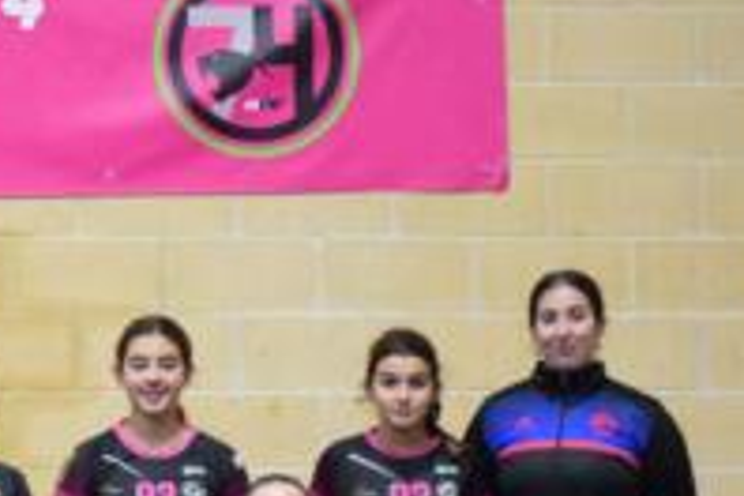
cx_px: -79
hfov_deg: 9.8
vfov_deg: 6.6
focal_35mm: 208
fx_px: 4304
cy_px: 472
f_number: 4
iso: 3200
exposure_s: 1/100
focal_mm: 55
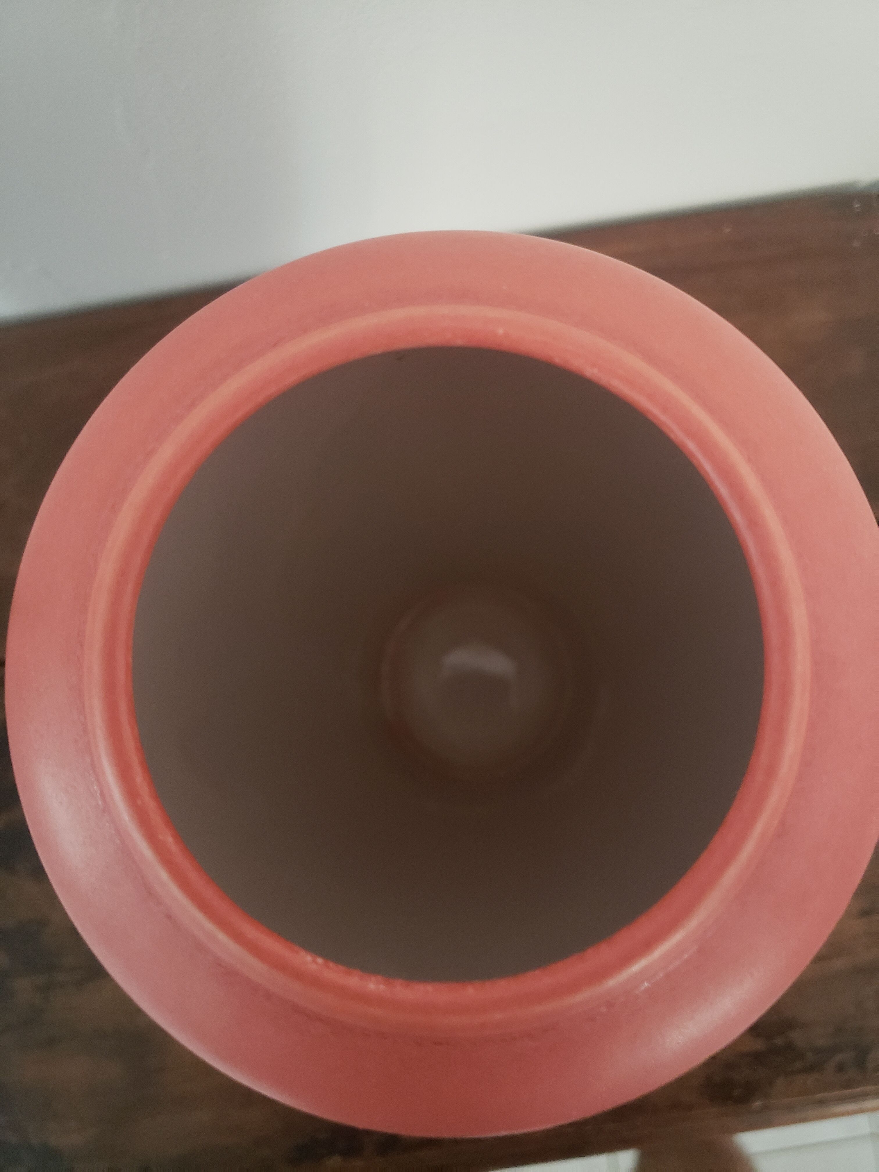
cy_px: 586
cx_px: 440
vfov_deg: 67.3
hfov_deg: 53.1
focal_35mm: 26
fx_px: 880
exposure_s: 1/10
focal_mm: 4.3
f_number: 1.5
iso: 500
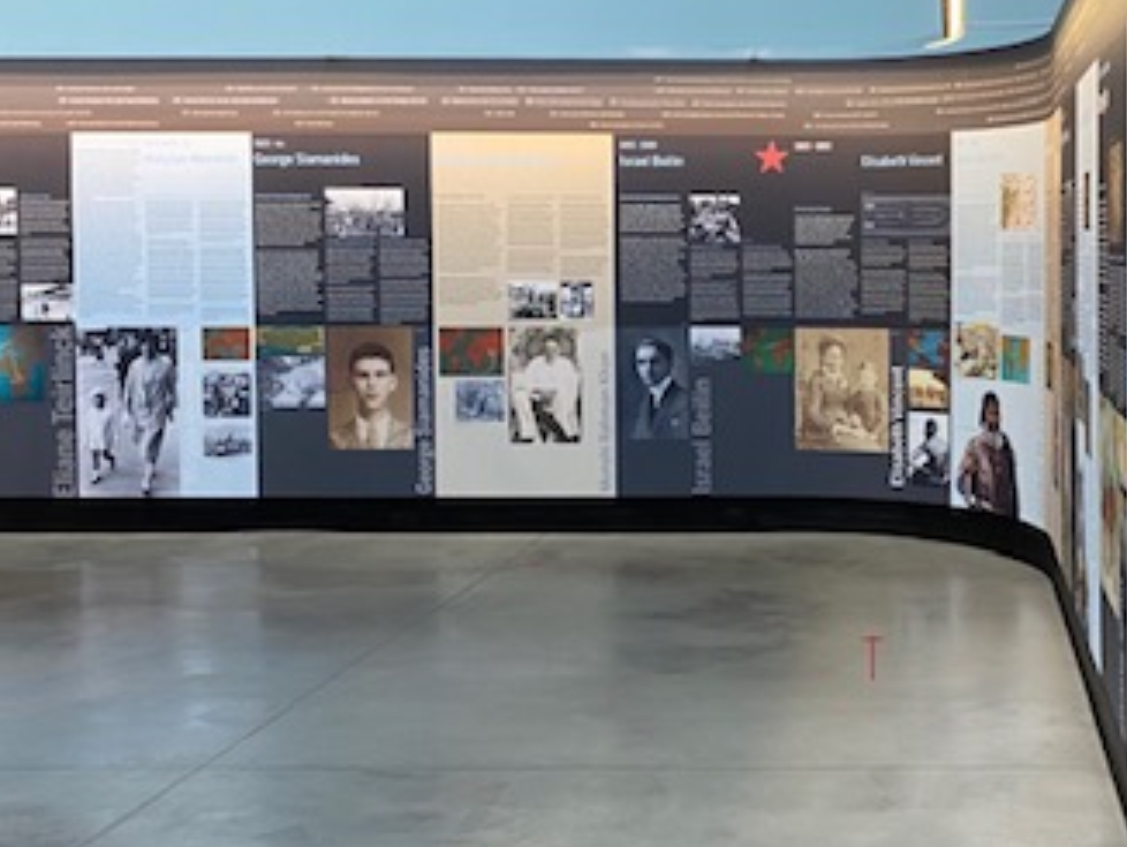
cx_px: 930
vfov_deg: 28.5
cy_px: 339
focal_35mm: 51
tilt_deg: -4.0
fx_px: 1662
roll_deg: +1.9
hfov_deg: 36.0
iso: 80
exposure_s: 1/50
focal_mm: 4.25
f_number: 1.8
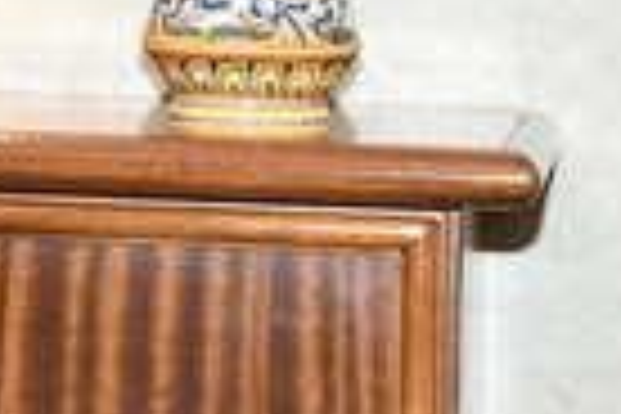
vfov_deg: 4.7
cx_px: -1166
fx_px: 5002
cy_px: -65
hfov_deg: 6.5
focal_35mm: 290
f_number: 8
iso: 1250
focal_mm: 27
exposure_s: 1/60
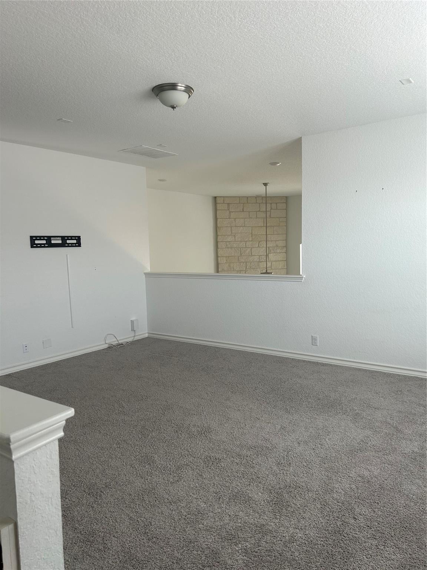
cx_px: 214
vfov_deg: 67.3
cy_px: 285
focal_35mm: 26
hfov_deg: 53.1
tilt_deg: -6.6
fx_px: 428
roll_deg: +1.5
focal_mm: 5.7
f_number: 1.5
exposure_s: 1/120
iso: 50
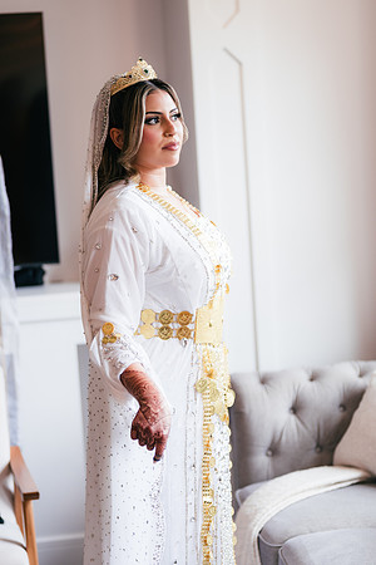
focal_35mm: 75
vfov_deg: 27.0
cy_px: 282
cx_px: 188
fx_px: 1175
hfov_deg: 18.2
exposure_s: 1/160
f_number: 1.4
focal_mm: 50
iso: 160
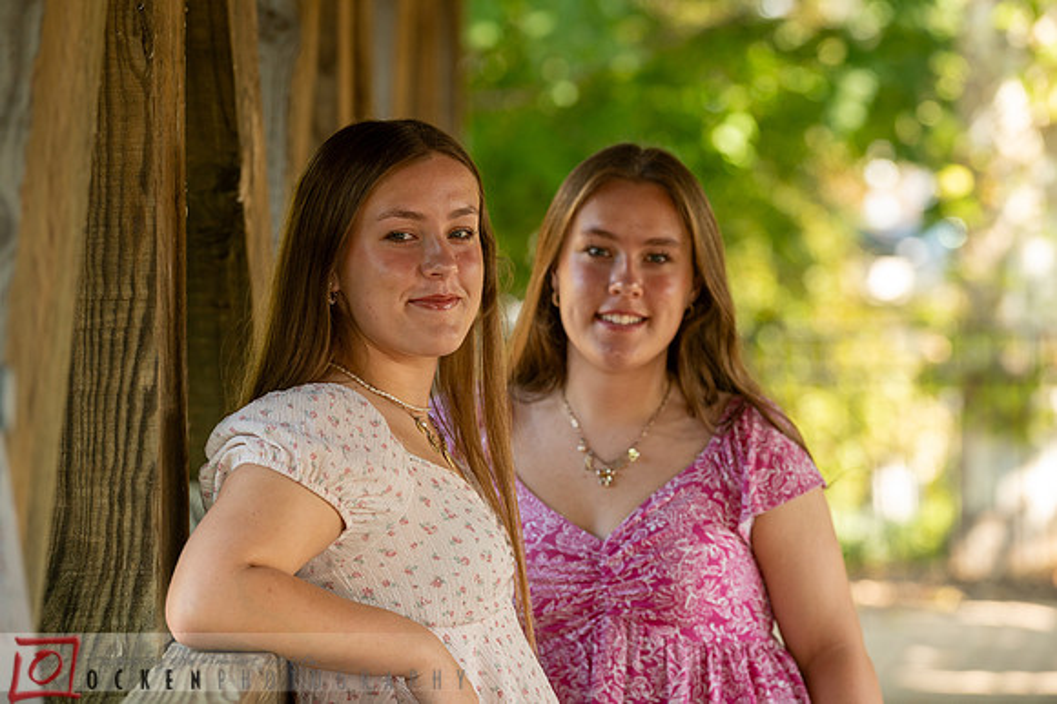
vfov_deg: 7.8
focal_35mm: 175
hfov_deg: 11.8
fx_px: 5135
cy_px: 352
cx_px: 528
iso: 640
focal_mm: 175
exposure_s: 1/160
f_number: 4.5
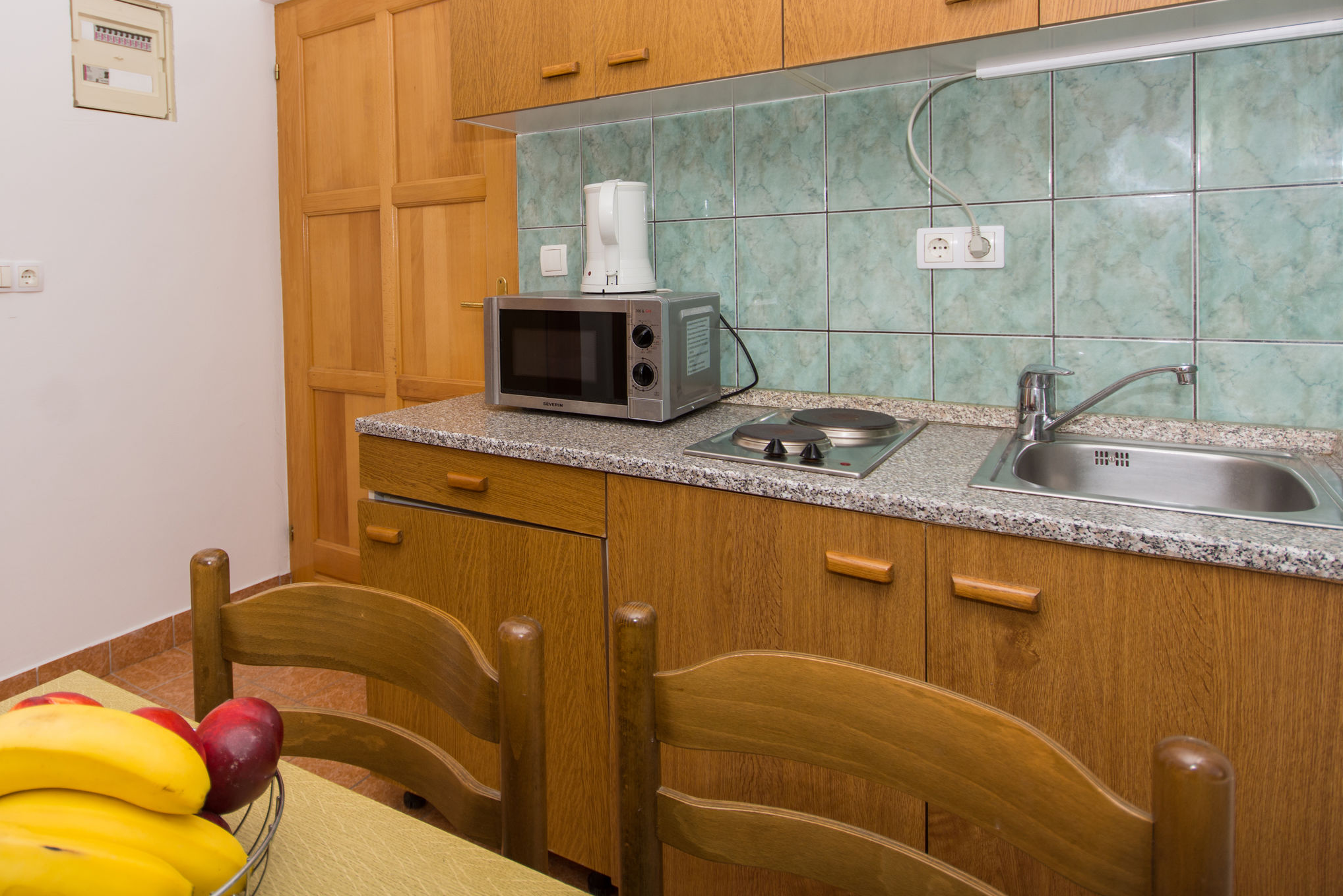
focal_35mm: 23
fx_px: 846
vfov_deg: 54.4
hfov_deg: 75.6
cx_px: 511
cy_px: 282
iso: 100
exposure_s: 1/250
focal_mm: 11
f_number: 4.5
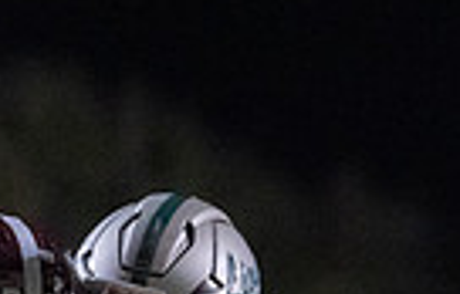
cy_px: 276
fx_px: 11131
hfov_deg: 2.4
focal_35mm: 882
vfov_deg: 1.5
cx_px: 783
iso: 10000
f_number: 2.8
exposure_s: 1/1250
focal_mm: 171
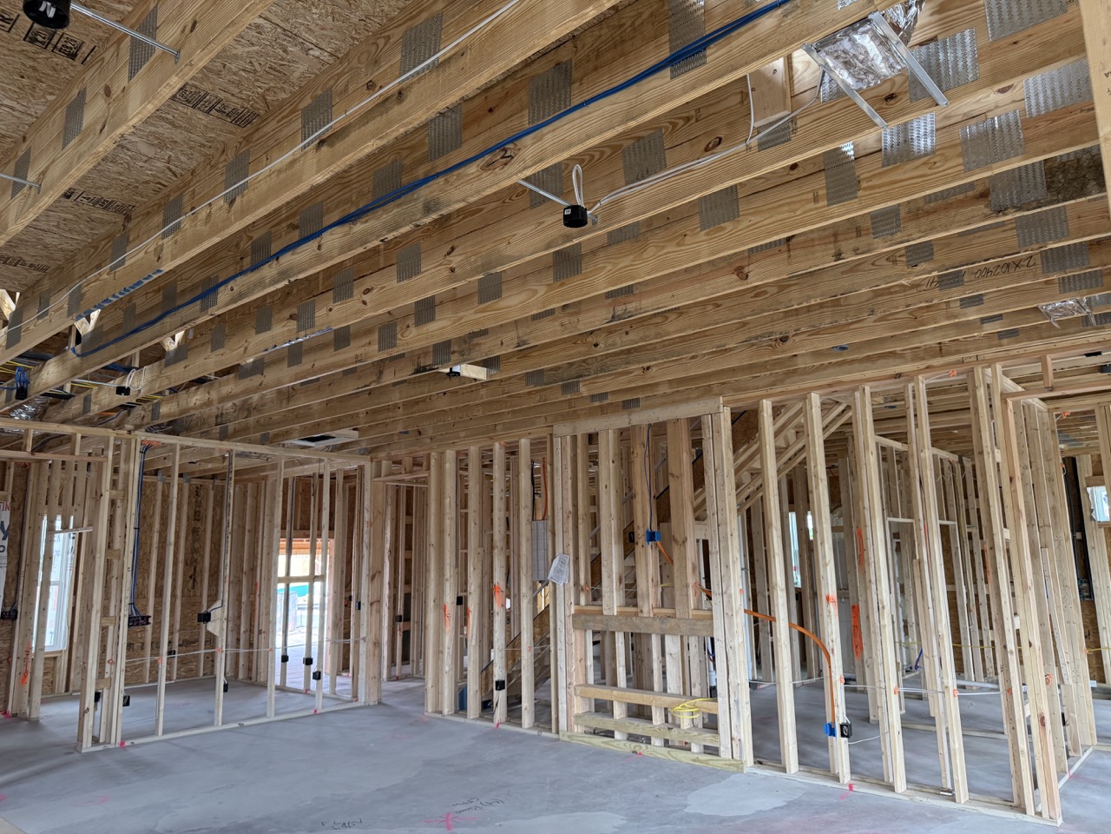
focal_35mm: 24
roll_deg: +1.6
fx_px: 770
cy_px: 417
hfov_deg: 71.6
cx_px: 556
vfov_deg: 56.8
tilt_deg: +11.1
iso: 200
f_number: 1.78
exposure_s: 1/126
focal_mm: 6.76
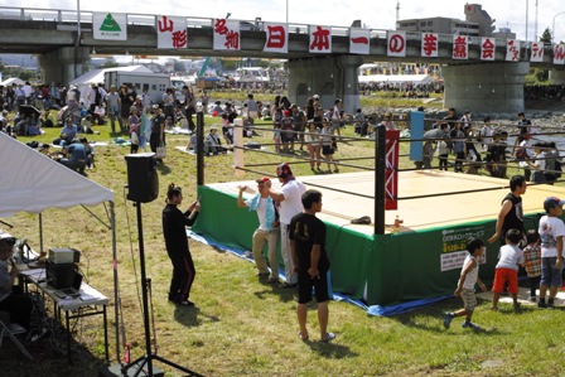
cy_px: 188
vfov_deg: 29.9
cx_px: 282
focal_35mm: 45
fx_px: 706
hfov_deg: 43.6
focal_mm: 30
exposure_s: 1/400
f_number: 8
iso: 200
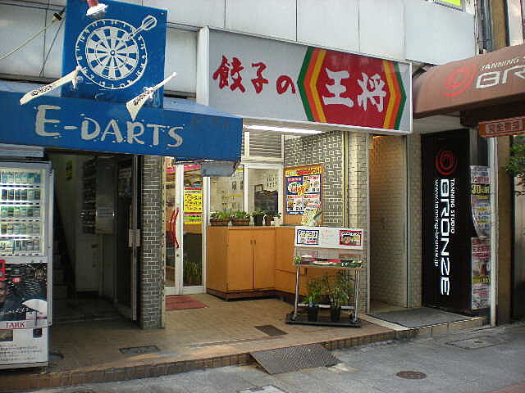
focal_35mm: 38
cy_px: 196
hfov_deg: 49.0
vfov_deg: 37.7
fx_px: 576
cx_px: 262
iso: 125
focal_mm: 6.3
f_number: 3.1
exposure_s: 1/57.5
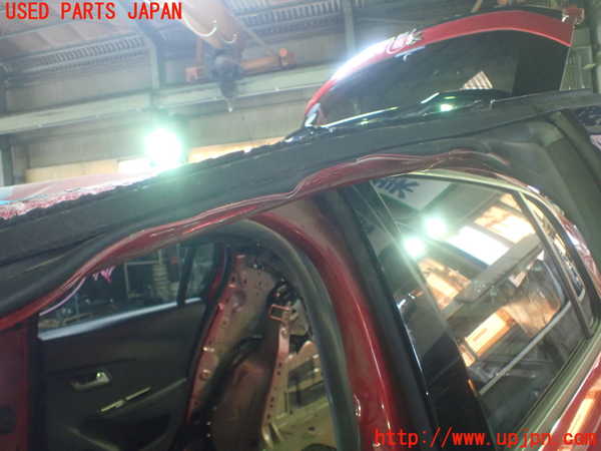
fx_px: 521
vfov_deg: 46.8
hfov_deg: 60.0
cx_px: 300
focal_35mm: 30
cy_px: 226
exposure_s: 1/80
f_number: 2.3
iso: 800
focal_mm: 5.4
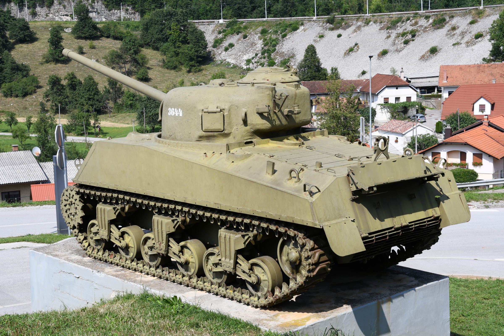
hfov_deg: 33.4
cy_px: 168
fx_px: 840
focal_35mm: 60
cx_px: 252
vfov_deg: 22.6
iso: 100
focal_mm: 40
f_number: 8
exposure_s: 1/250
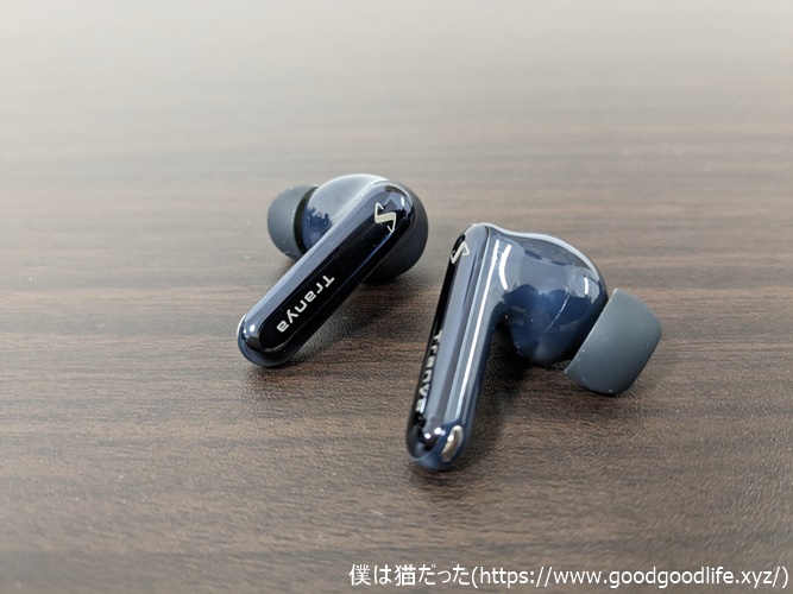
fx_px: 618
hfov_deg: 65.3
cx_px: 396
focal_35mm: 27
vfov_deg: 51.3
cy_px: 297
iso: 353
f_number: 1.73
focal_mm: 4.38
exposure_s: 1/25
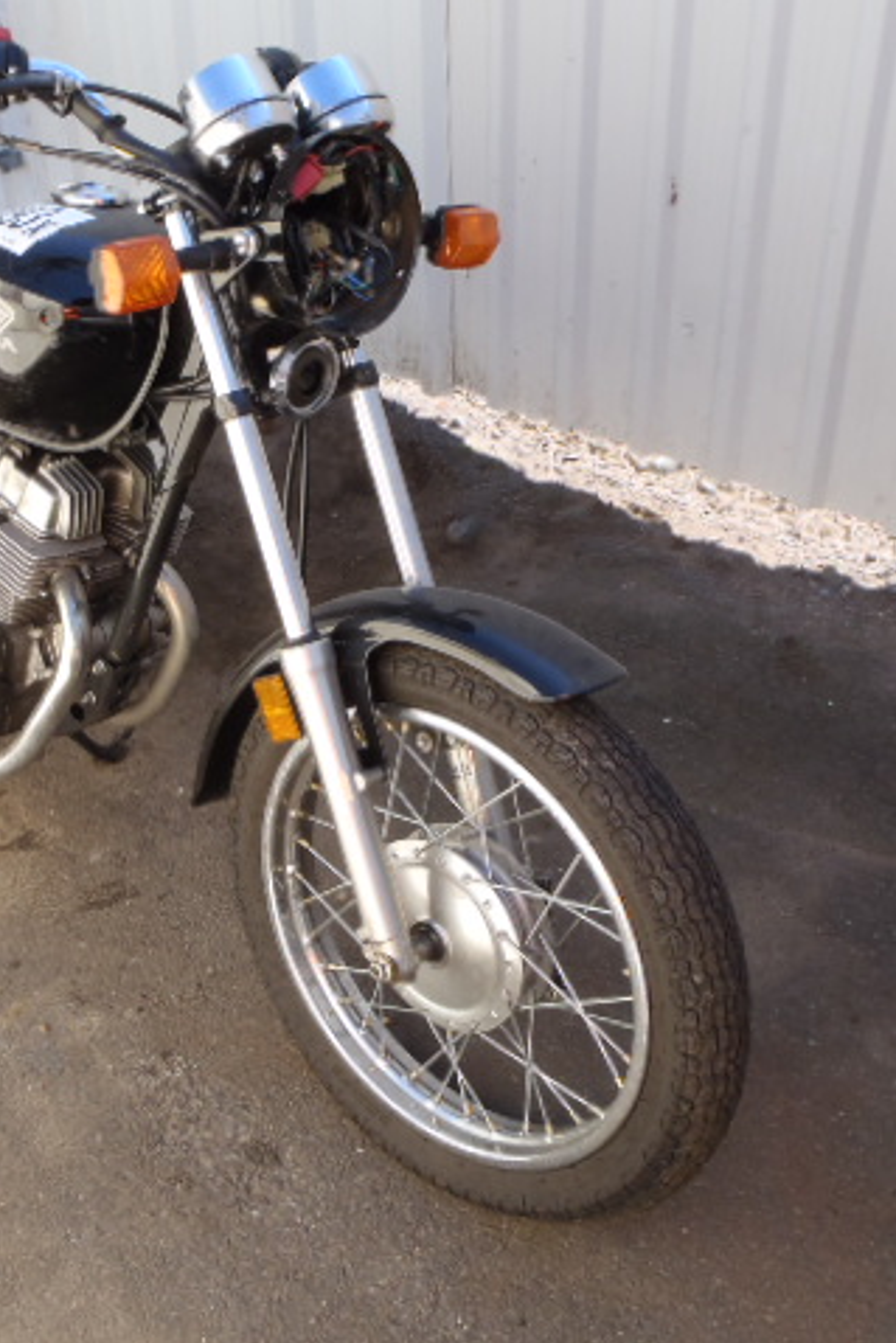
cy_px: 672
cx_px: 132
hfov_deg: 32.9
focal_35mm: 39
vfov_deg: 49.5
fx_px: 1455
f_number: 4.5
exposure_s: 1/125
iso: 80
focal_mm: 5
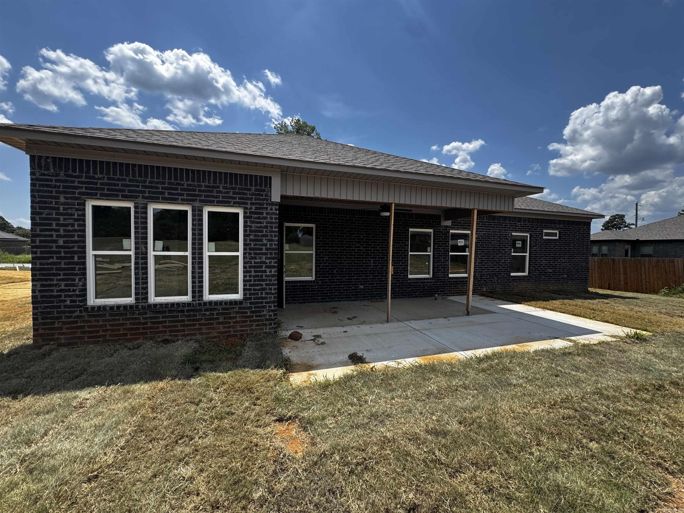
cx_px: 342
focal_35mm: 14
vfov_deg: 85.7
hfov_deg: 102.1
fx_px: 277
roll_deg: -1.3
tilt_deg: -2.7
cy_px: 256
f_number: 2.2
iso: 50
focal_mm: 2.22
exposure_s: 1/889
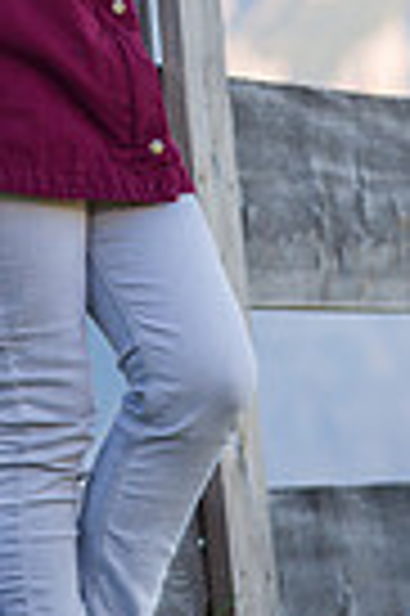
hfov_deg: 2.9
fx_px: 8186
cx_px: 27
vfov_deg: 4.3
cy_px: 108
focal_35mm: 478
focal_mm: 145
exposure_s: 1/250
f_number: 6.3
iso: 200
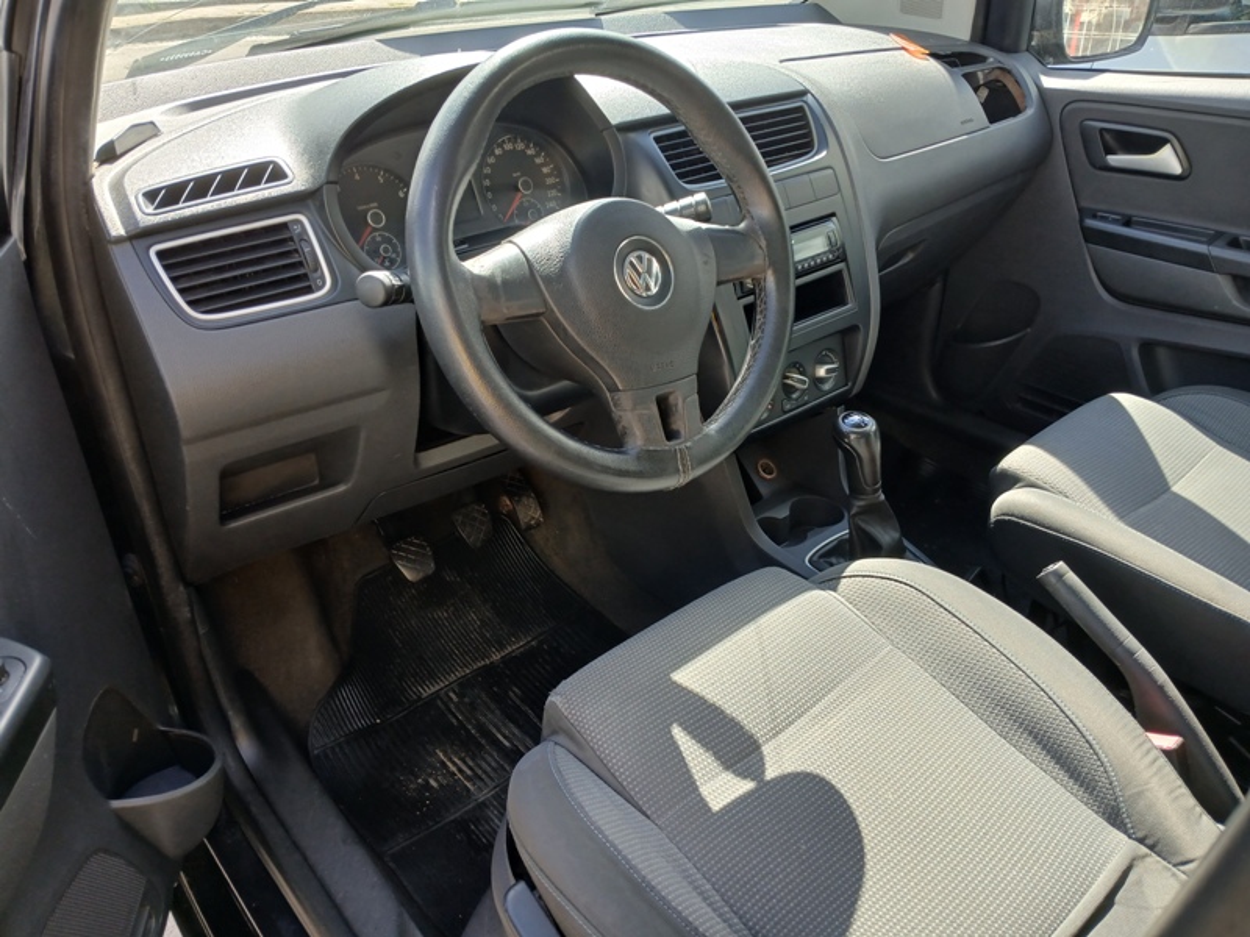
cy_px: 468
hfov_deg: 67.3
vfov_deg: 53.1
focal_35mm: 26
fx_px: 939
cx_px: 625
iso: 32
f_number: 1.8
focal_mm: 3.98
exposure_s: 1/60
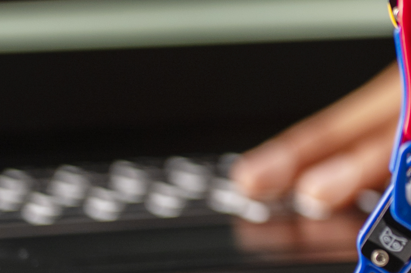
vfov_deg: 2.0
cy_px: -263
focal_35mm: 688
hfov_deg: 3.0
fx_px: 7849
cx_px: 959
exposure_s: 1/60
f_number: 1.8
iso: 100
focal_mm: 135
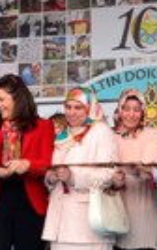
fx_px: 840
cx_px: 50
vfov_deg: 16.9
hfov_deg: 10.7
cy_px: 148
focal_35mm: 123
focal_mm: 24
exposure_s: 1/100
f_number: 9
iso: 400
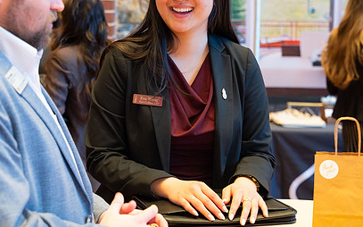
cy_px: 67
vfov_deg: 16.2
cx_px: 114
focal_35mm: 80
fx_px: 791
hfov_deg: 25.7
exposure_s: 1/30
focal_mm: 54
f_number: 4
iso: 2500
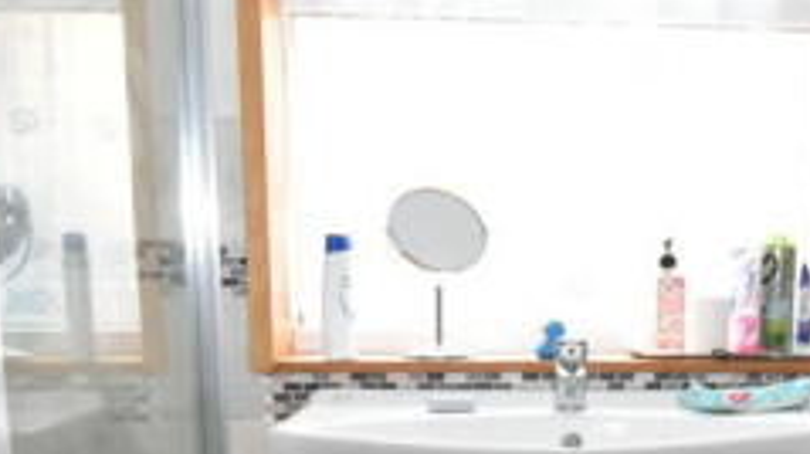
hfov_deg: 42.5
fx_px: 1018
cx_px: 574
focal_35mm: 47
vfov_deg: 24.0
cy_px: 462
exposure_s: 1/125
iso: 1100
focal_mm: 11
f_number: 4
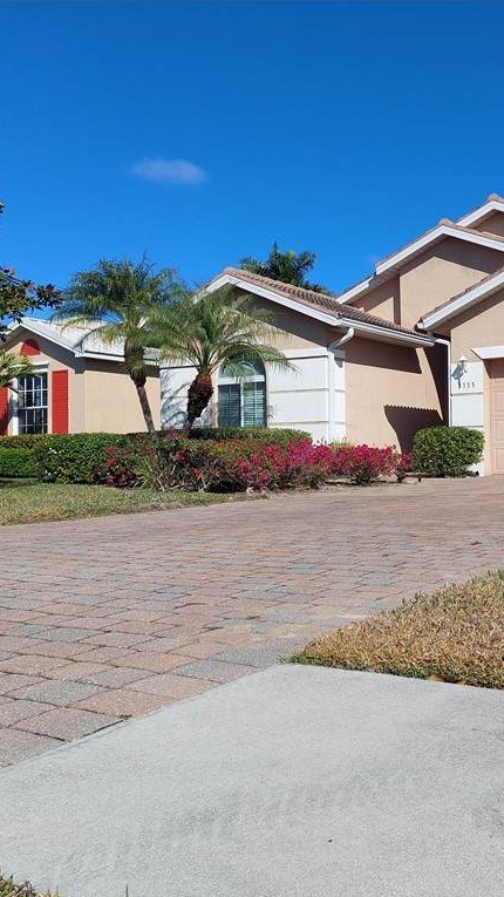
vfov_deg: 56.6
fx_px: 832
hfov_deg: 32.6
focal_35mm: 35
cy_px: 449
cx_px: 416
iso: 40
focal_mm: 5.23
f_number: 1.8
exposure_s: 1/2638
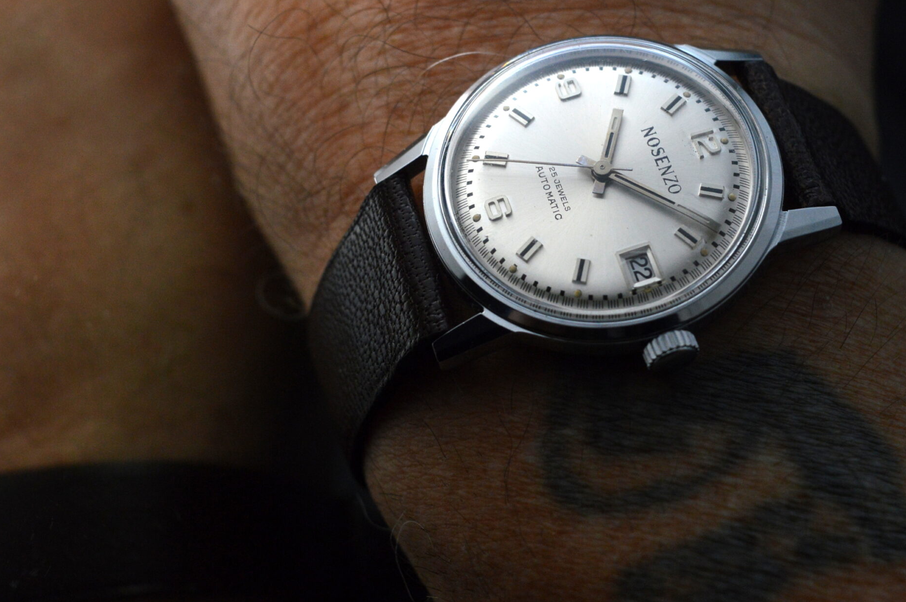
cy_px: 211
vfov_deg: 16.4
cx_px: 566
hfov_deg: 24.4
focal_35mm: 83
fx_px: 2087
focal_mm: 40
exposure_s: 1/200
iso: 800
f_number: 7.1
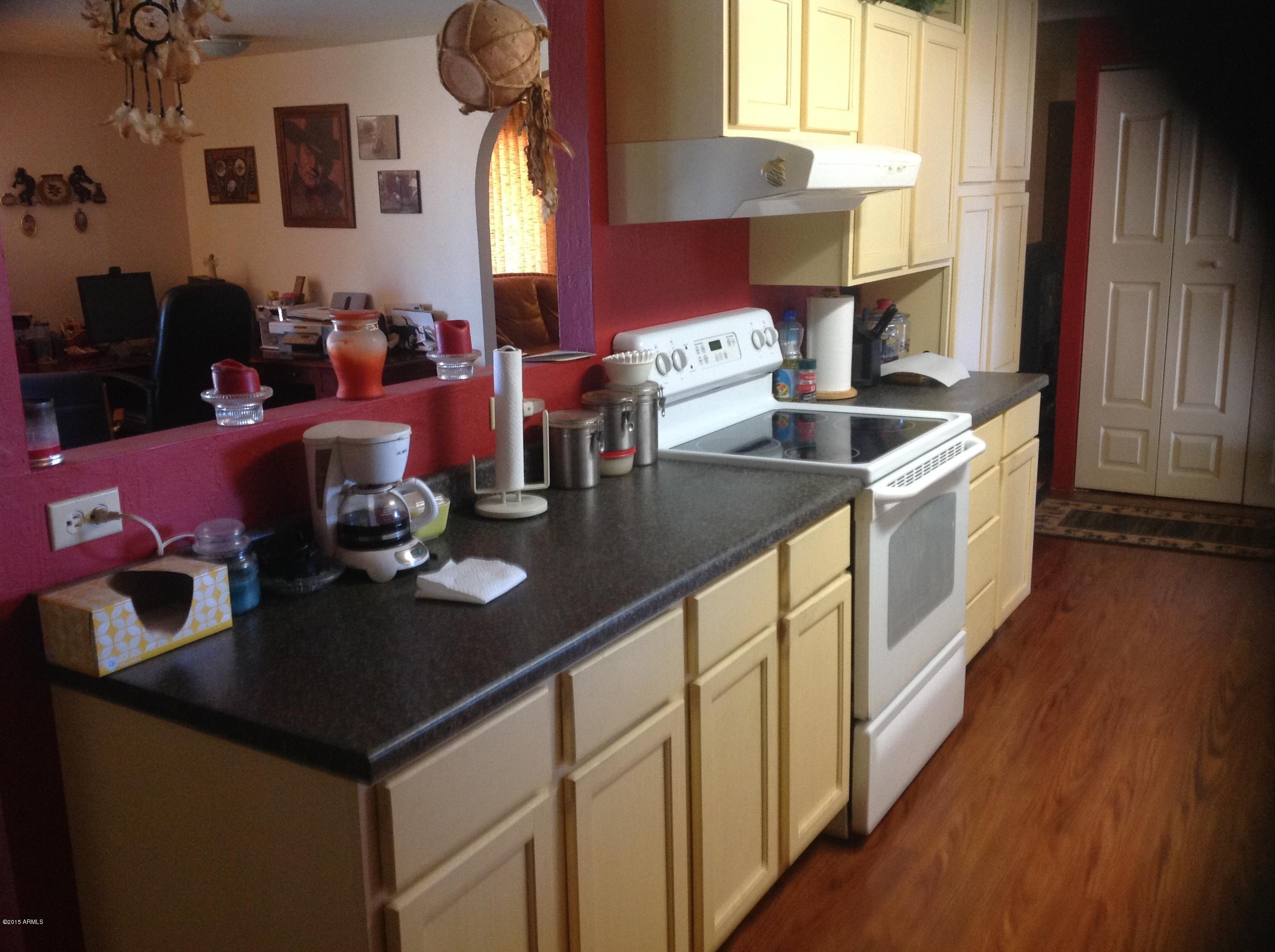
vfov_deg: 40.6
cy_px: 476
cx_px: 638
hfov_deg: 52.7
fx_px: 1287
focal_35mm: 35
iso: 160
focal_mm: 4.28
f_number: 2.4
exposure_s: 1/15
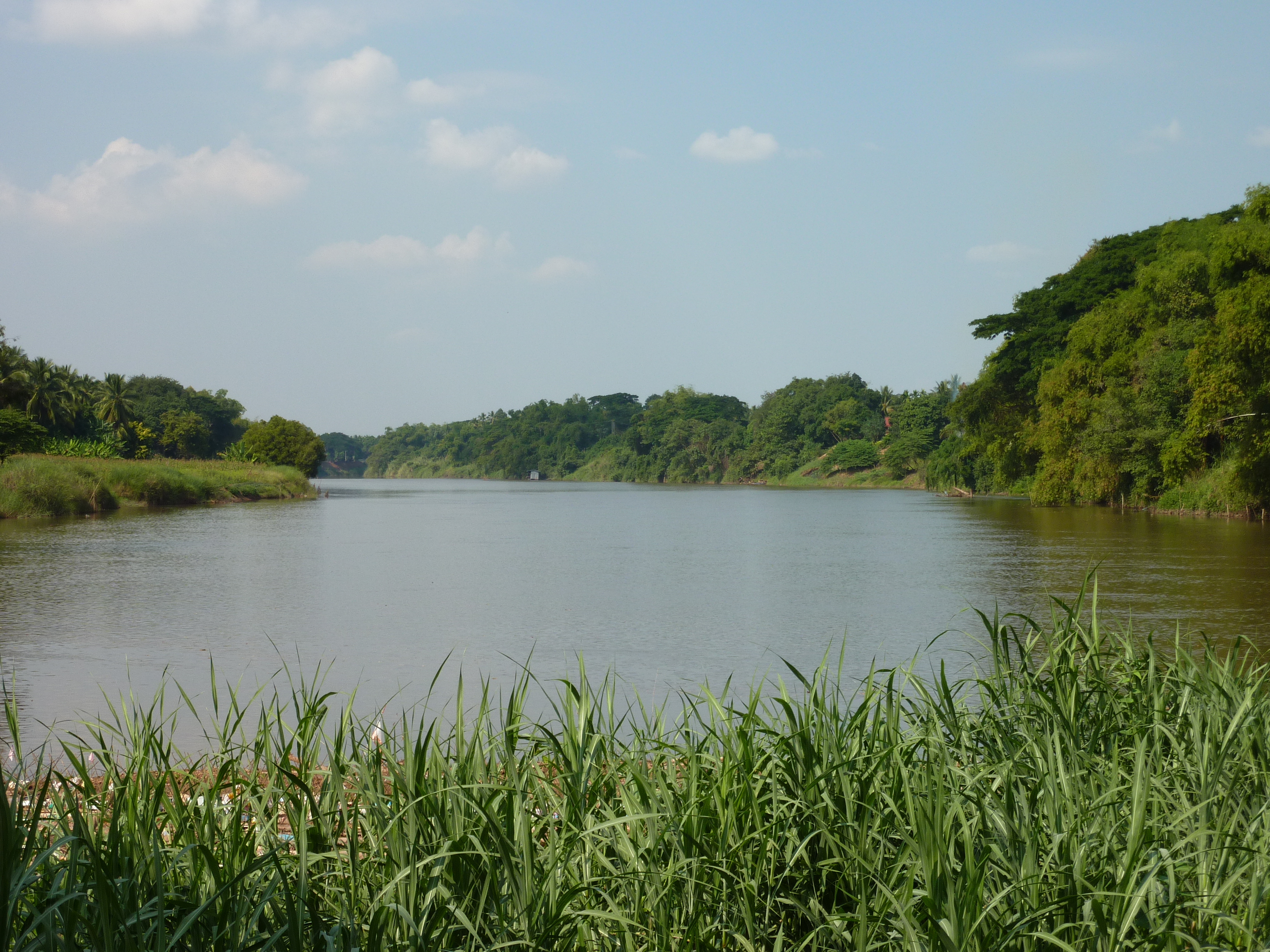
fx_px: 2458
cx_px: 635
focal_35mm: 67
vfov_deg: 21.9
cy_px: 476
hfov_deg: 29.0
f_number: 5
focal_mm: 11
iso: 80
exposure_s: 1/500
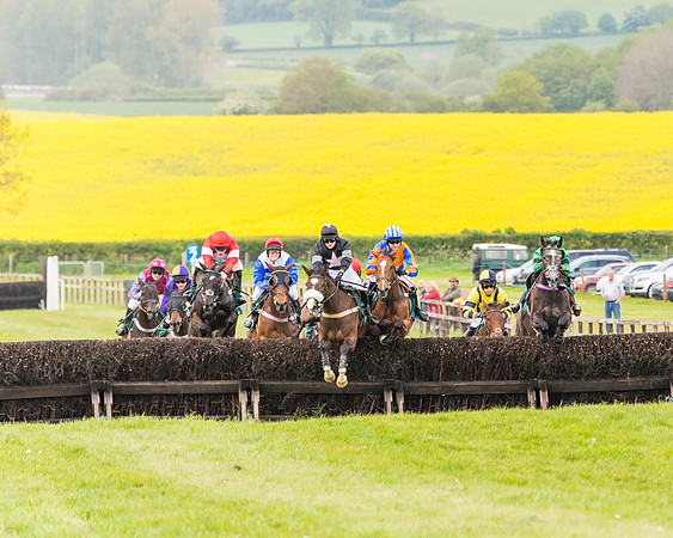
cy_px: 241
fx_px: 7950
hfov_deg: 4.8
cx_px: 556
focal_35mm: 399
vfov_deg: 3.9
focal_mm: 160
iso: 640
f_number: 4
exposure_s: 1/1250
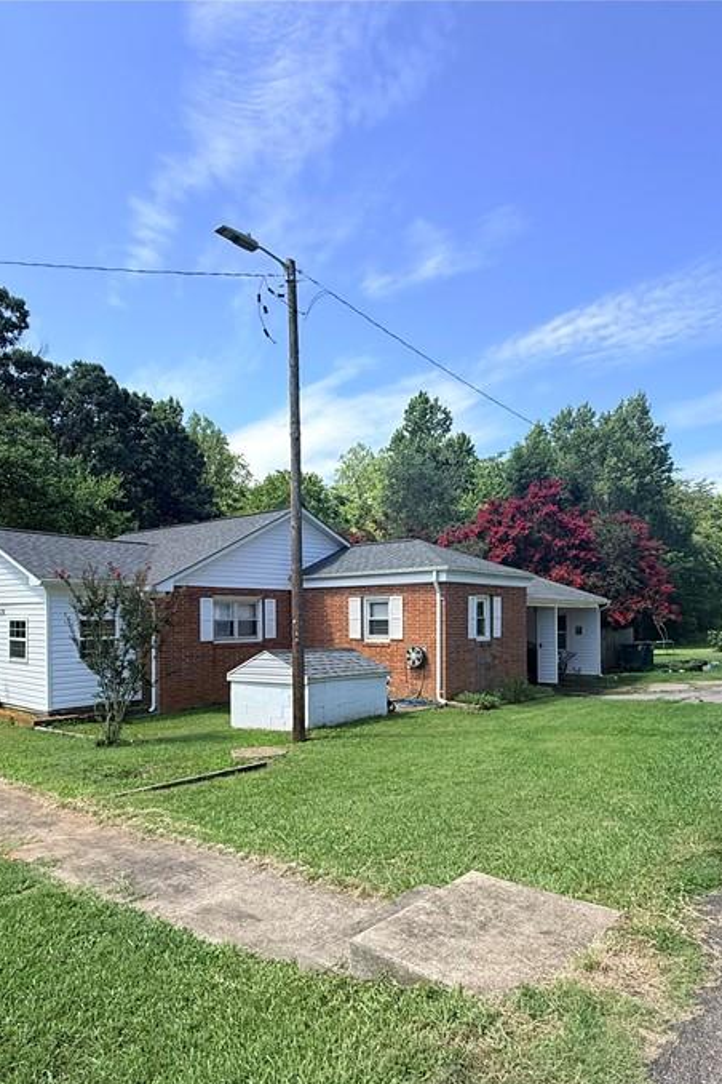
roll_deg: +0.1
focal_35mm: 22
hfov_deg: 57.2
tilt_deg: +0.4
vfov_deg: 78.2
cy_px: 612
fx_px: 662
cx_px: 350
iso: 50
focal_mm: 2.22
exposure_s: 1/1033
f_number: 2.2
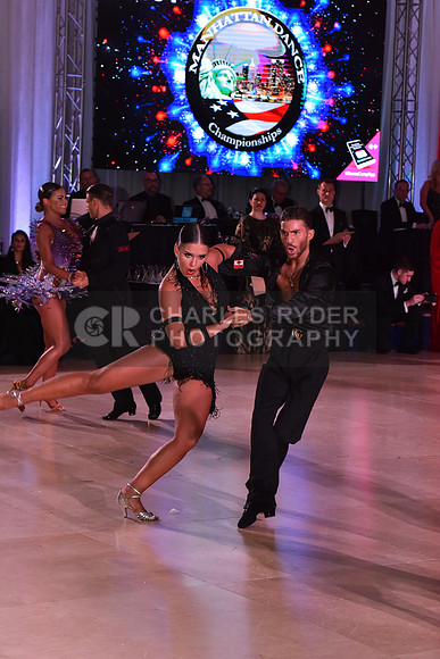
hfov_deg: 13.7
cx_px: 220
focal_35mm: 100
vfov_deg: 20.4
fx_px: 1832
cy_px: 330
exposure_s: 1/320
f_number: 7.1
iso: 2500
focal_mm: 100
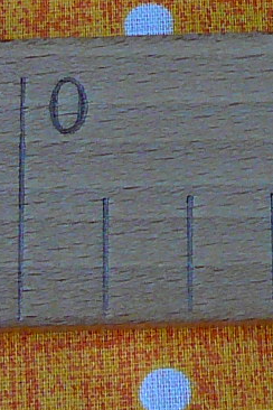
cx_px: 531
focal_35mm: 159
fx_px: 1808
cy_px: 147
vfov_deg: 12.9
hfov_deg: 8.2
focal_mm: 5.2
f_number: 2.8
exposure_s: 1/40
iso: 160
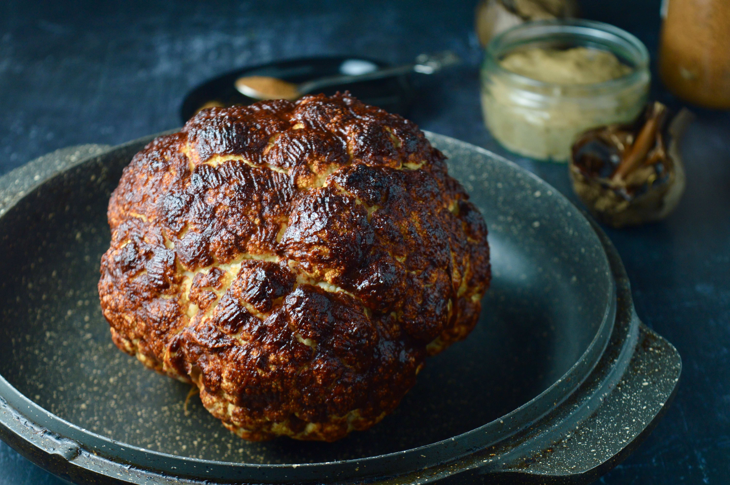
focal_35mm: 82
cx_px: 365
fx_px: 1671
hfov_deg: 24.6
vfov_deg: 16.5
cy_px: 242
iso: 400
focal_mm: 55
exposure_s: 1/80
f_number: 5.6
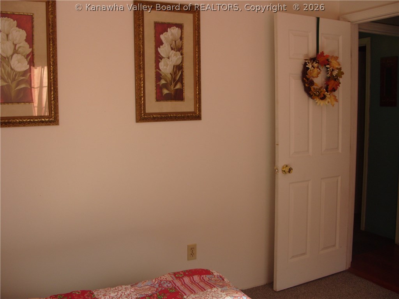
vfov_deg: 40.7
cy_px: 150
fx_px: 403
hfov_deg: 52.6
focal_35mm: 35
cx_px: 200
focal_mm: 7.8
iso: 80
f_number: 2.8
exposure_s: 1/90
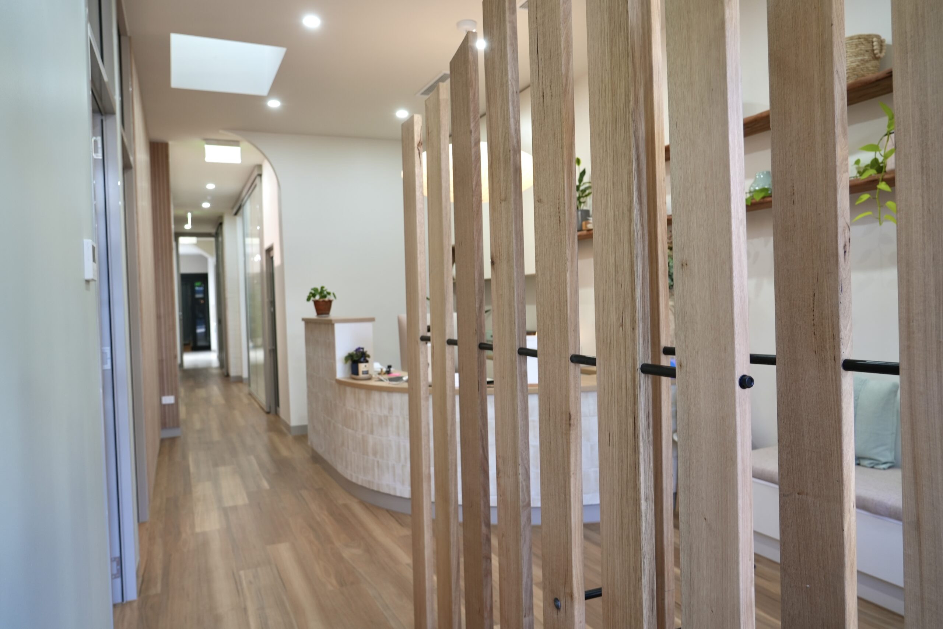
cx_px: 472
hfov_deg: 73.7
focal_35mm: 24
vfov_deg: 53.1
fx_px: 629
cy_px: 314
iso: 250
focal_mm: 24
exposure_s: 1/30
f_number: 4
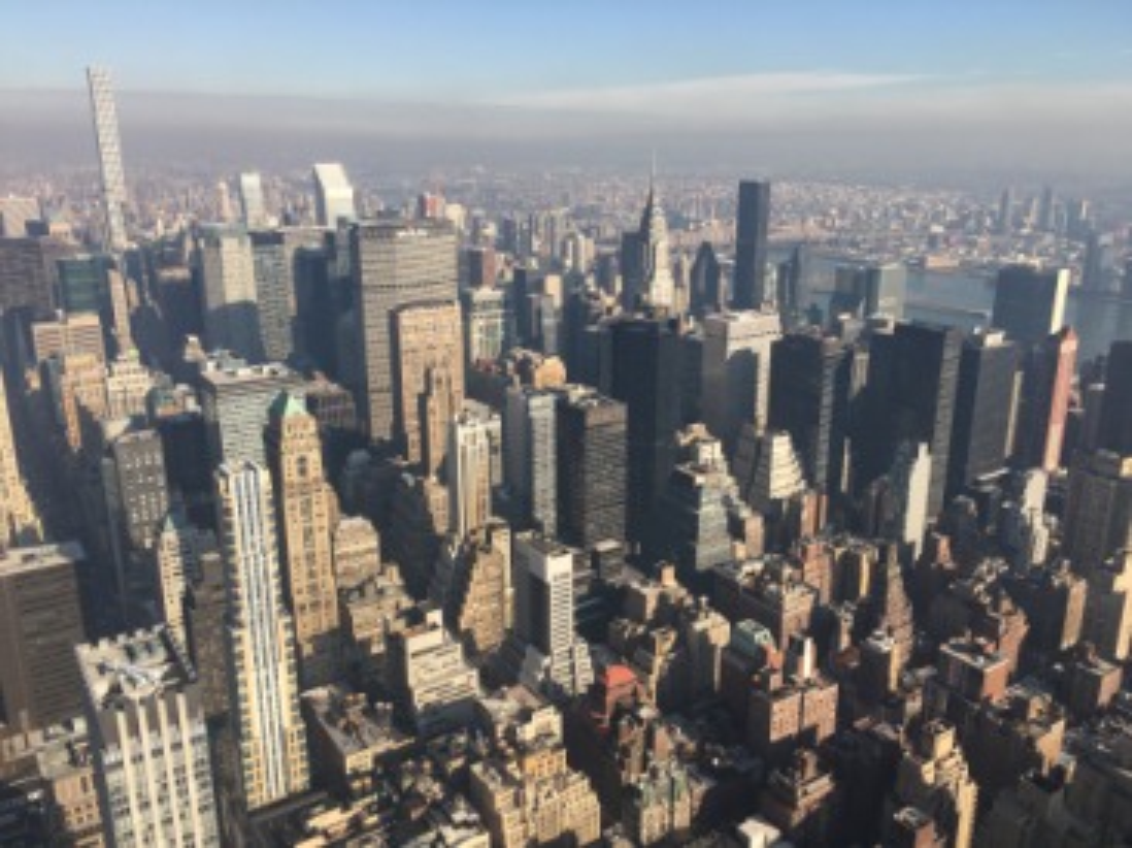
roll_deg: +0.7
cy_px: 424
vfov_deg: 48.2
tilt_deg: -16.4
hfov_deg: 61.7
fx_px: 948
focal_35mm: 29
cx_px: 566
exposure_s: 1/1538
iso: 25
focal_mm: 4.15
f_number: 2.2
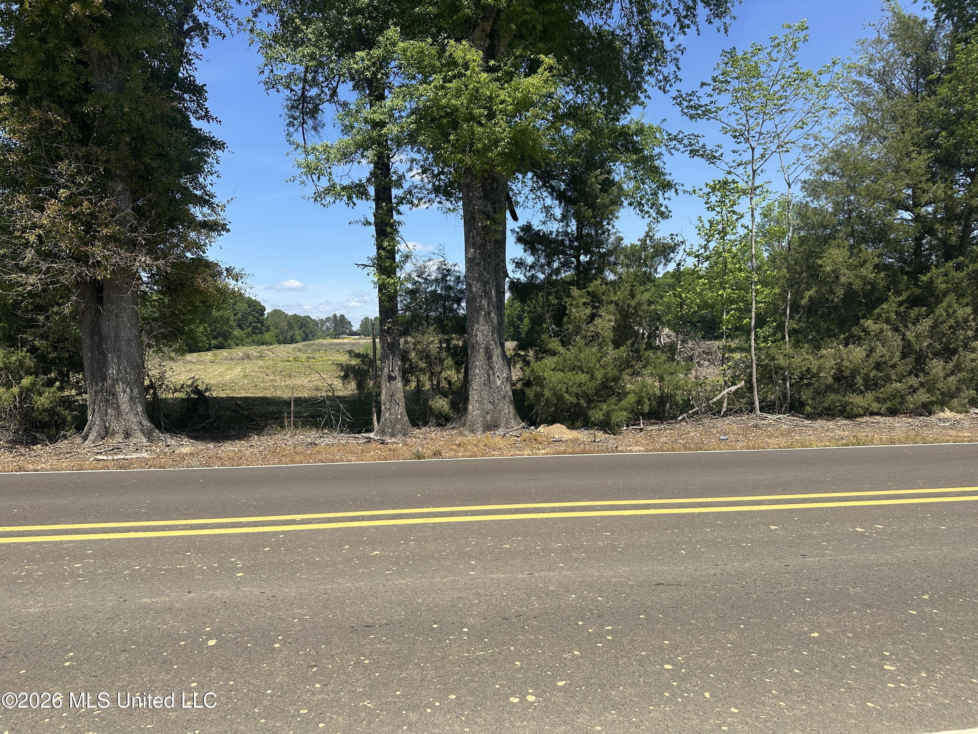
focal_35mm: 24
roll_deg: +0.4
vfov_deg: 56.8
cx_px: 489
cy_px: 367
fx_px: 678
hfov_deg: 71.6
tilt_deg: -2.6
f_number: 1.78
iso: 80
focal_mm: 6.86
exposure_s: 1/3717
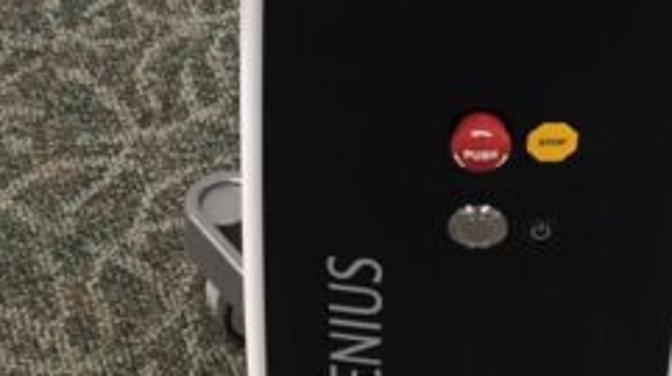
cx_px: 530
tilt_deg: -34.7
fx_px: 1869
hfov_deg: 20.2
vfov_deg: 11.1
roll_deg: -2.8
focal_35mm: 105
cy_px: -189
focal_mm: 4.15
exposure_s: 1/30
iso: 80
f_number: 2.2
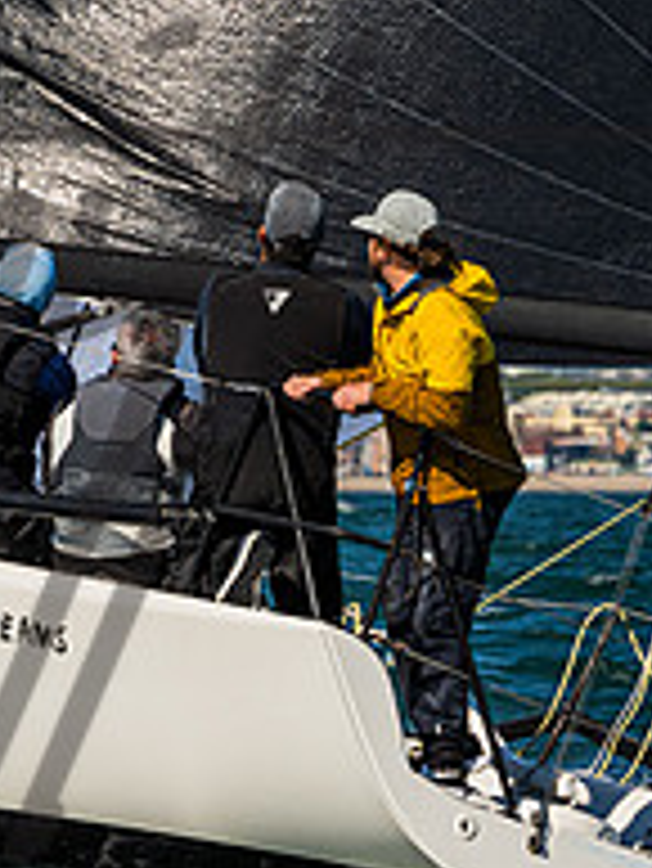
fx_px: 15503
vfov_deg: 3.2
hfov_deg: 2.4
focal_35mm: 618
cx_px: -336
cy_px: 224
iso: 400
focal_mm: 200
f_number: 8
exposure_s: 1/3200
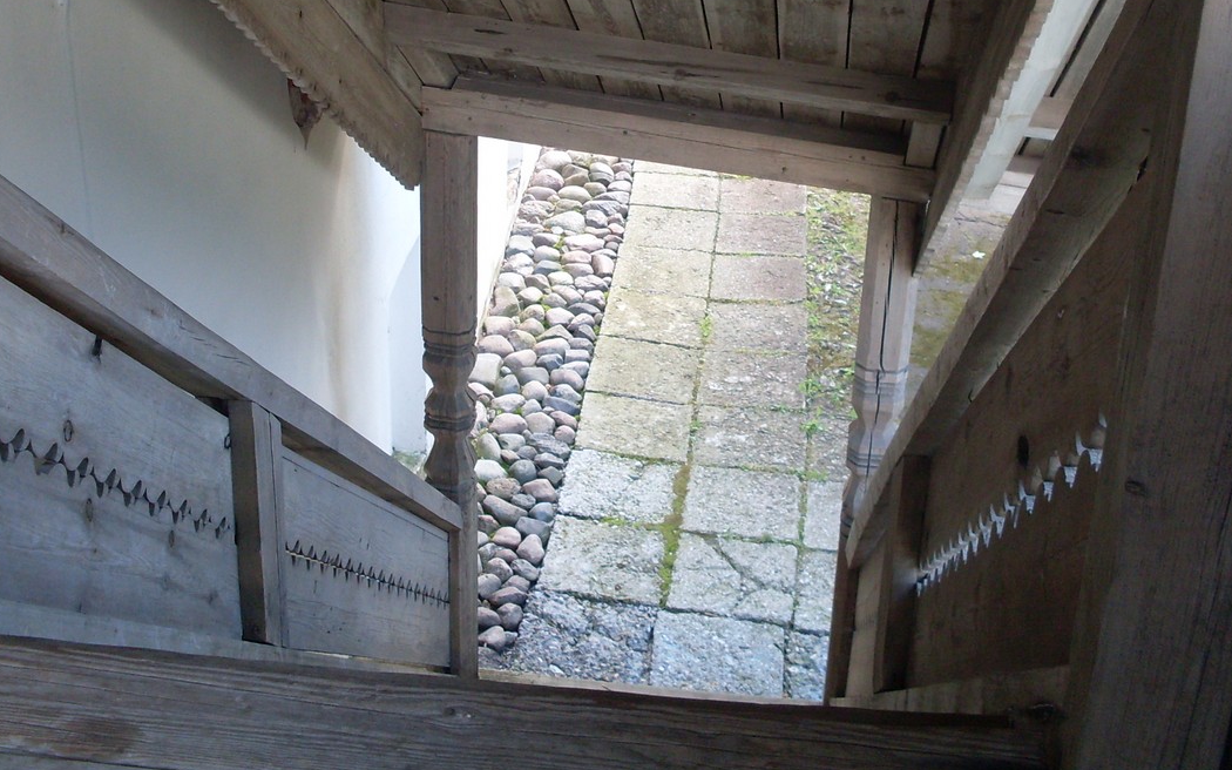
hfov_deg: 36.9
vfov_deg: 23.2
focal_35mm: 55
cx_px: 645
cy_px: 148
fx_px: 1846
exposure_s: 1/60
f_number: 2.8
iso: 100
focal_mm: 6.3
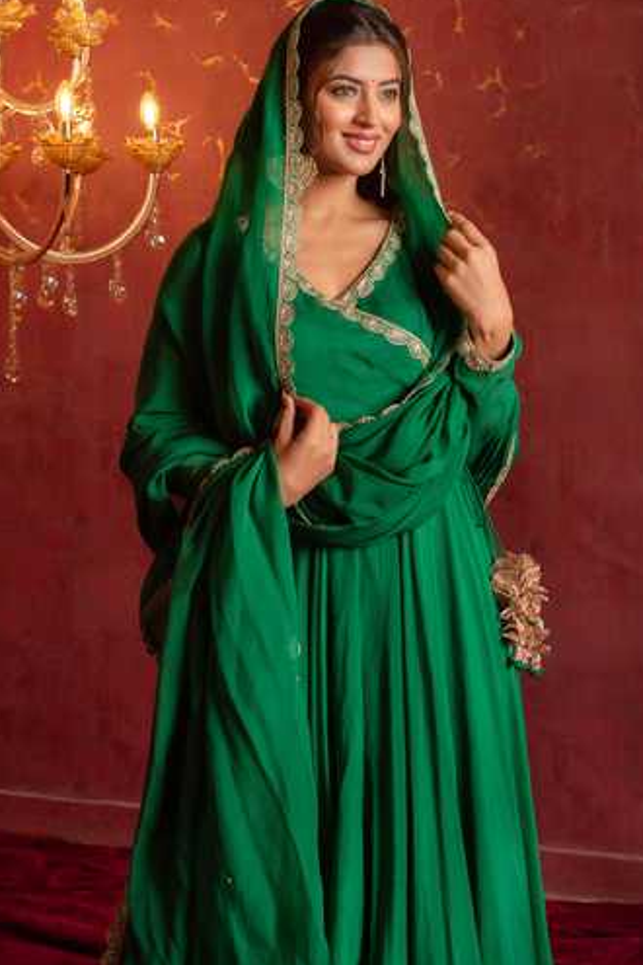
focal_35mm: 53
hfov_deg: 25.5
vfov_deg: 37.5
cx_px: 325
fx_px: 1420
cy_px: 467
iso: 320
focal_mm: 50
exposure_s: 1/160
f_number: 7.1
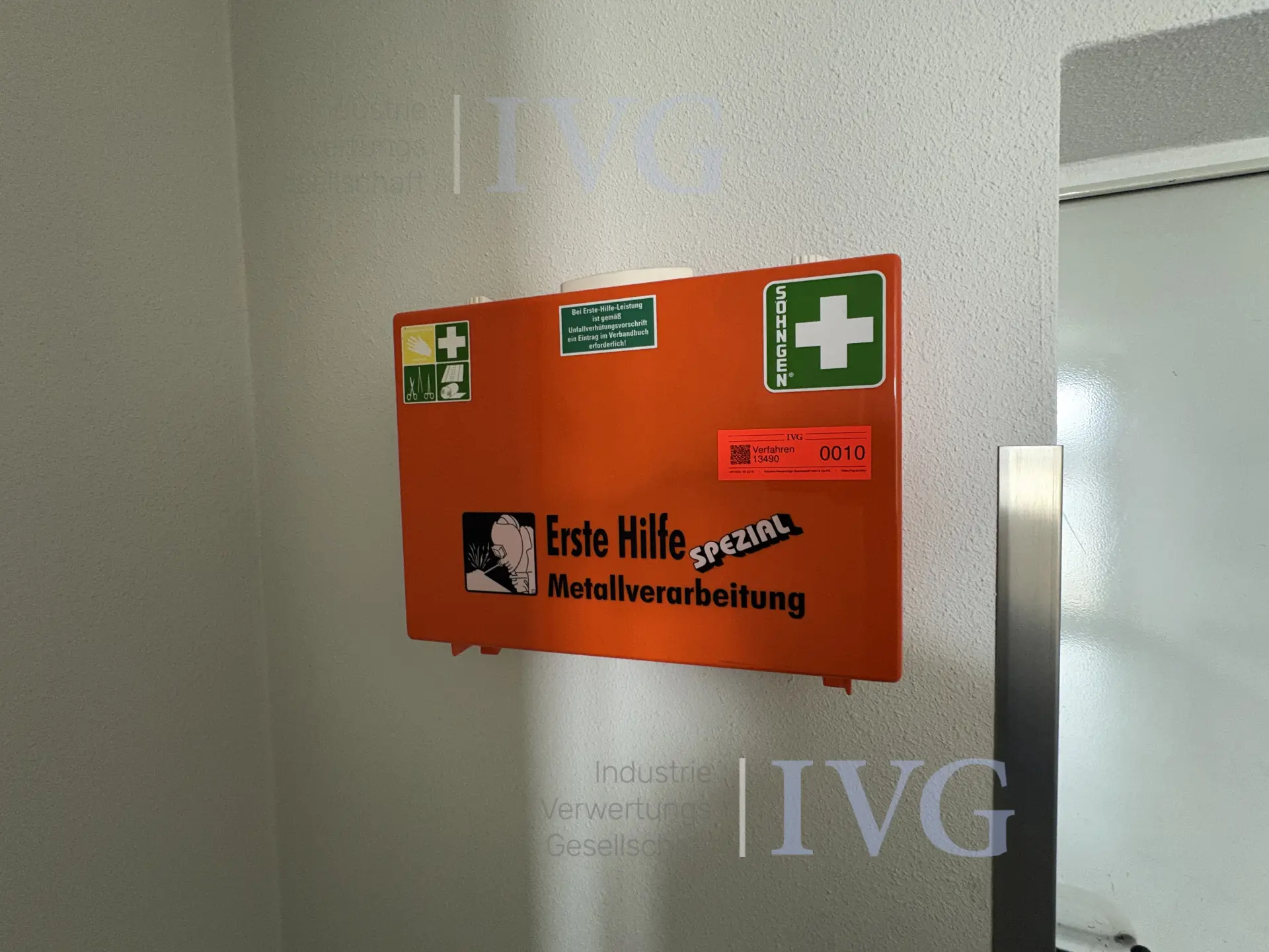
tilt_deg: -0.8
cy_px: 476
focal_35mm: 14
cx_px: 634
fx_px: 513
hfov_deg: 102.1
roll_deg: +1.8
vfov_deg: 85.7
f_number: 2.2
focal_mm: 2.22
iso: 640
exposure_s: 1/60
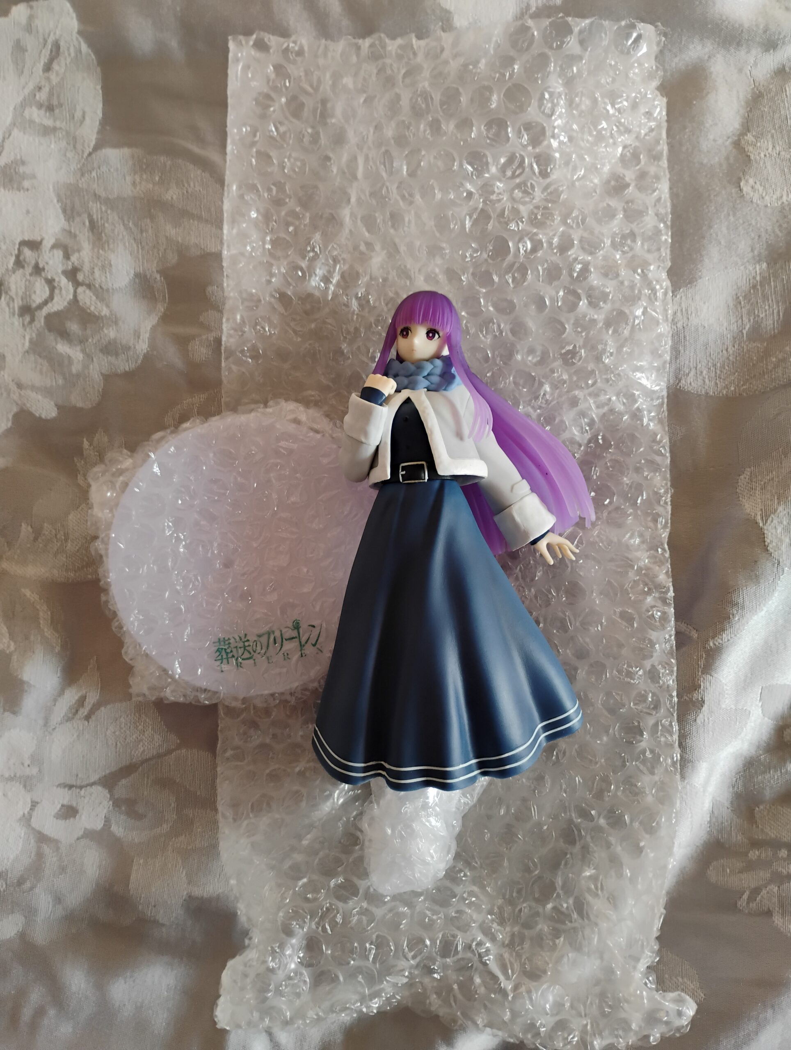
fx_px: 851
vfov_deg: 63.4
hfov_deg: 49.9
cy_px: 525
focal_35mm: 28
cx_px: 396
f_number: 1.8
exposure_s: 1/60
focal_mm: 4.26
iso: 388
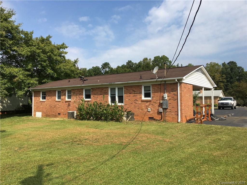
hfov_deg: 61.7
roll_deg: +0.6
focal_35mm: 29
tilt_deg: +3.7
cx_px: 124
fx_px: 207
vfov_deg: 48.2
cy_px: 92
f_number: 2.2
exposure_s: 1/1637
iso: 25
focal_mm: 4.15
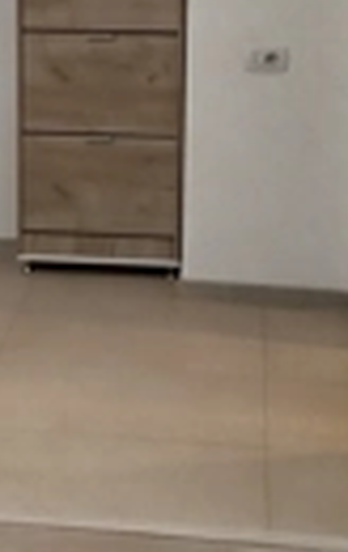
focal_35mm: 78
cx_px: 93
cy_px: 76
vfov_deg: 25.7
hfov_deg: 16.8
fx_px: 1176
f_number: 1.7
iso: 400
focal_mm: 5.31
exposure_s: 1/33
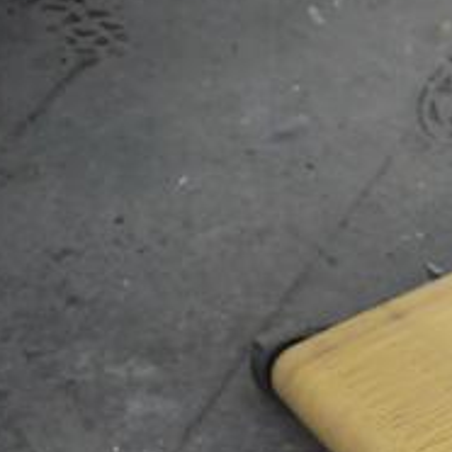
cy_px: 505
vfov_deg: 19.5
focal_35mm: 85
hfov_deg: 17.5
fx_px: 1256
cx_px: 746
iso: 400
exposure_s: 1/50
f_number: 3.5
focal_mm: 14
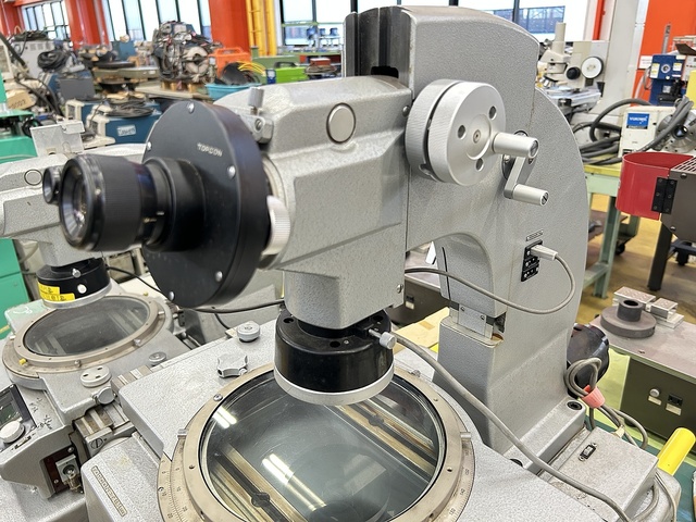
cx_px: 348
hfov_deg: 67.3
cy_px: 261
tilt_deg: -22.6
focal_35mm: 26
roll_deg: +1.0
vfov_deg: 53.1
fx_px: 523
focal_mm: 5.7
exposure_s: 1/50
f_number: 1.5
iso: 200
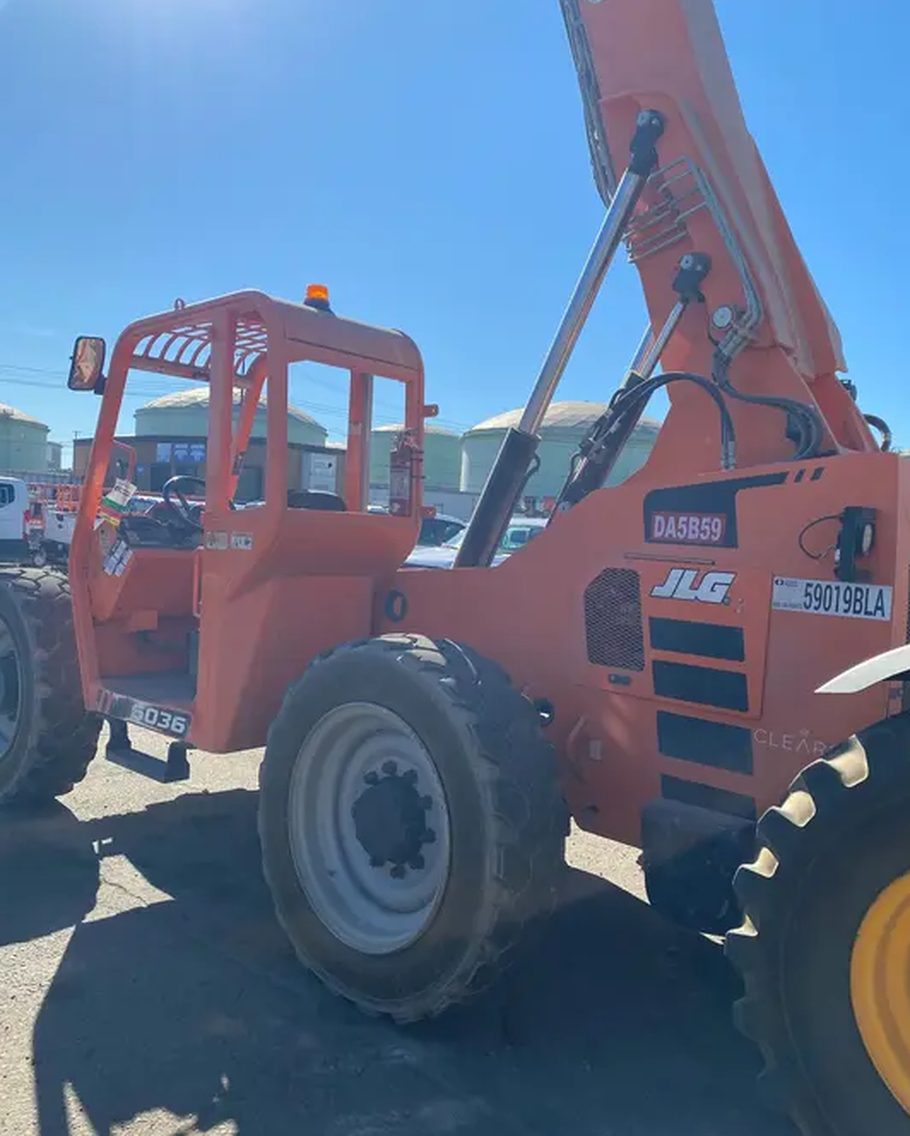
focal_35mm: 28
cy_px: 596
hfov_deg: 51.6
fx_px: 942
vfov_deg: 62.1
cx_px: 457
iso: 32
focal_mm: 4.25
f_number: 1.8
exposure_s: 1/2817
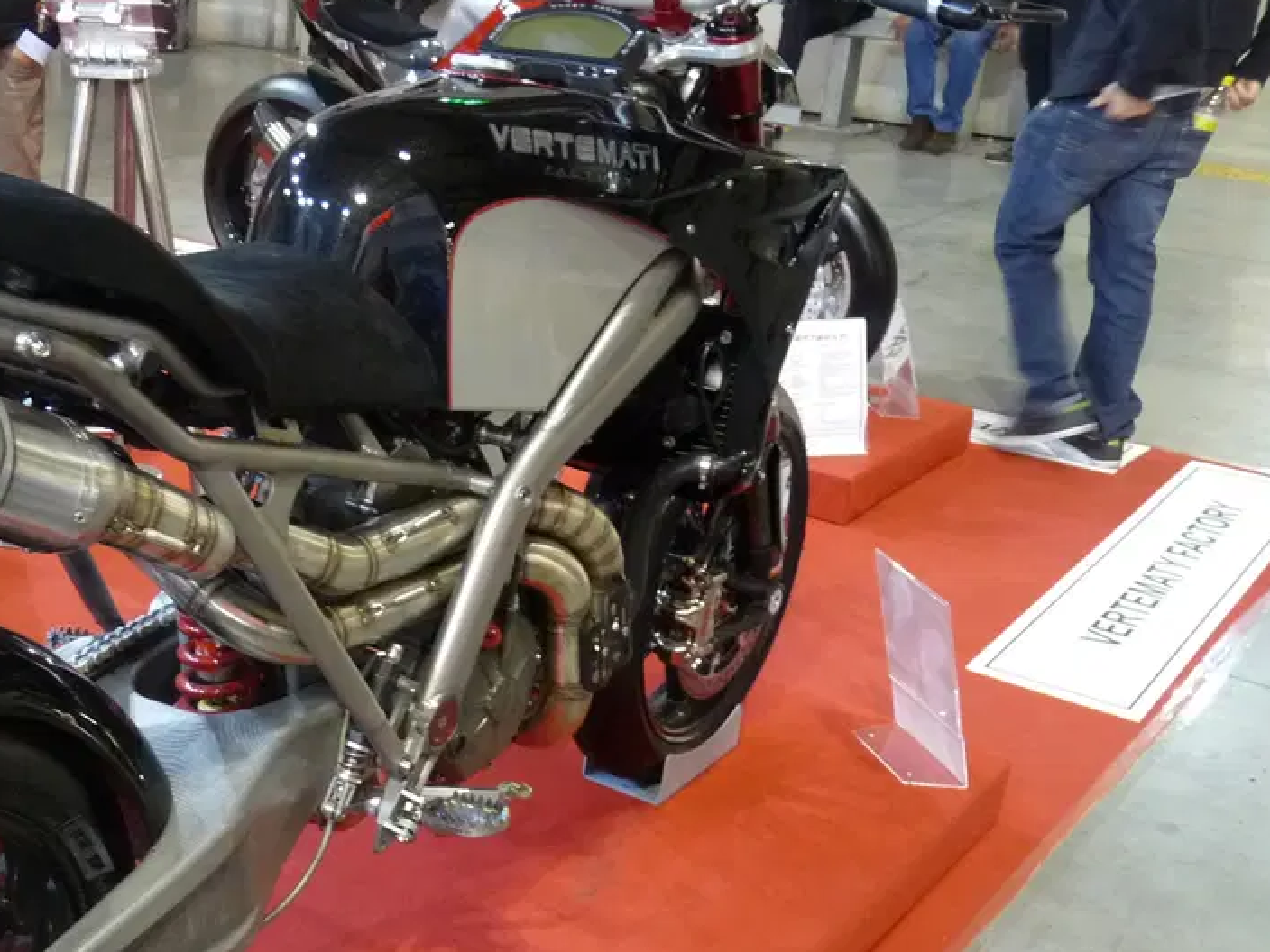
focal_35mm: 46
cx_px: 222
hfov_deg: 39.3
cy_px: 647
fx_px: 1688
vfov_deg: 31.2
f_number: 2.8
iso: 400
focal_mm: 4.8
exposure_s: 1/15
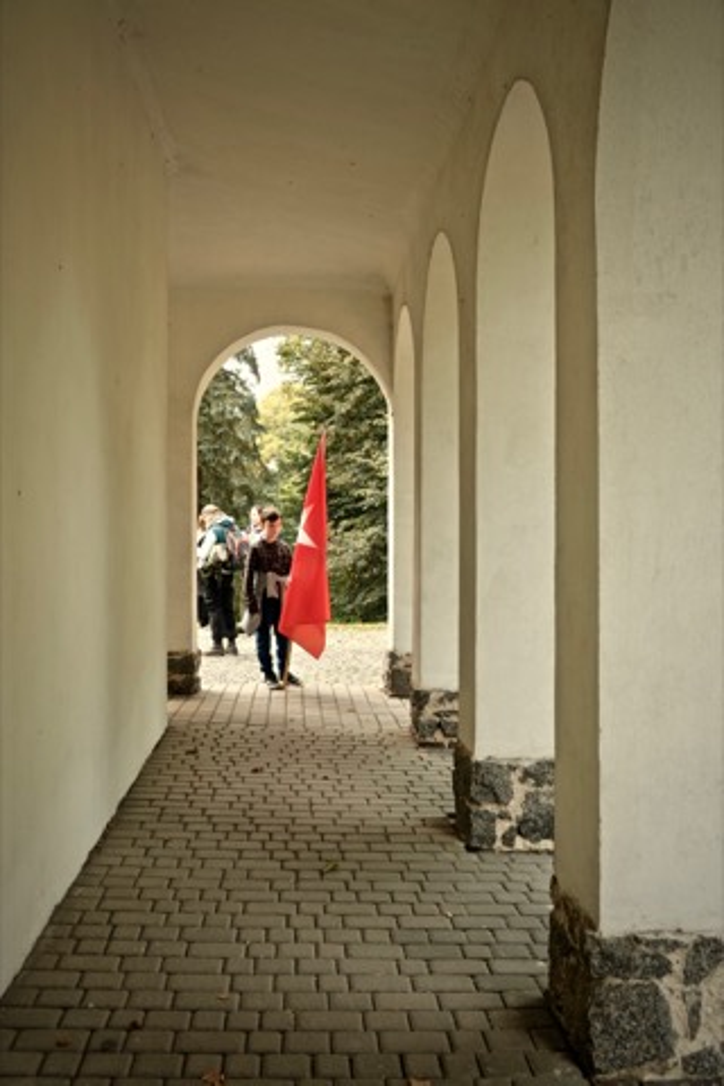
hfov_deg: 36.9
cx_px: 362
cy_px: 543
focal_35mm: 36
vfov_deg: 53.1
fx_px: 1086
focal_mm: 24.3
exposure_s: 1/75
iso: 200
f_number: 4
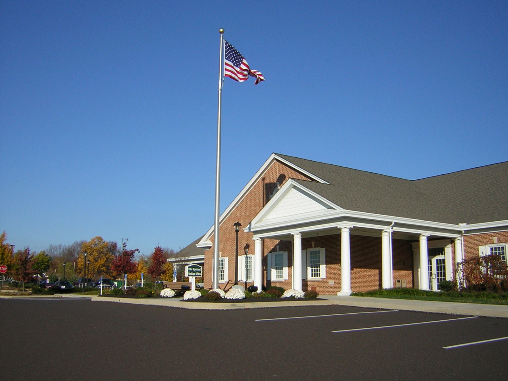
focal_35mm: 36
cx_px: 254
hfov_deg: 51.4
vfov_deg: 39.7
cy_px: 190
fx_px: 528
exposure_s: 1/602
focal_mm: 4.7
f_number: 5.2
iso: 50
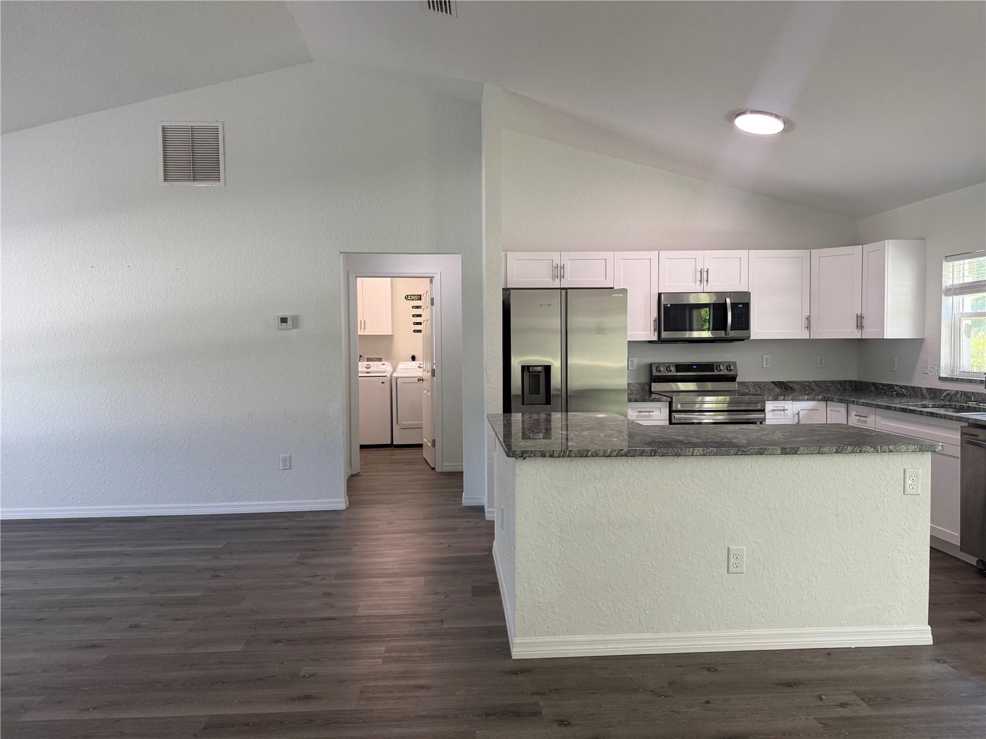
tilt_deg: -1.4
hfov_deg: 71.6
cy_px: 370
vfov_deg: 56.8
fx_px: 684
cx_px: 493
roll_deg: +0.2
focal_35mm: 24
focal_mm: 6.76
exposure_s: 1/120
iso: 160
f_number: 1.78
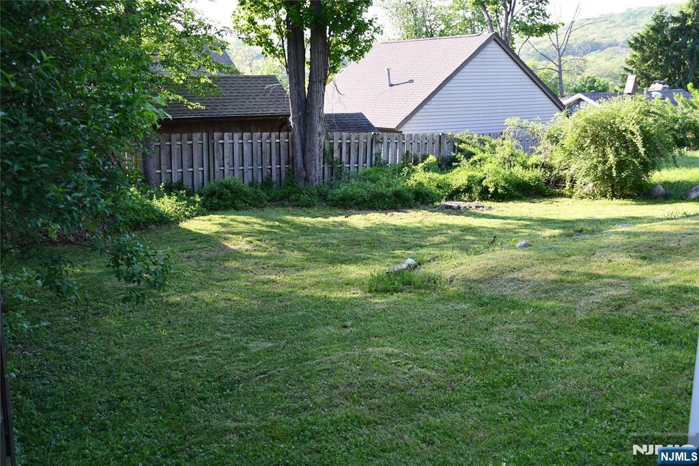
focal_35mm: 39
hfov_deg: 49.6
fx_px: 757
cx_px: 350
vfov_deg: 34.2
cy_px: 233
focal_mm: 26
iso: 400
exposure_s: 1/250
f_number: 5.6
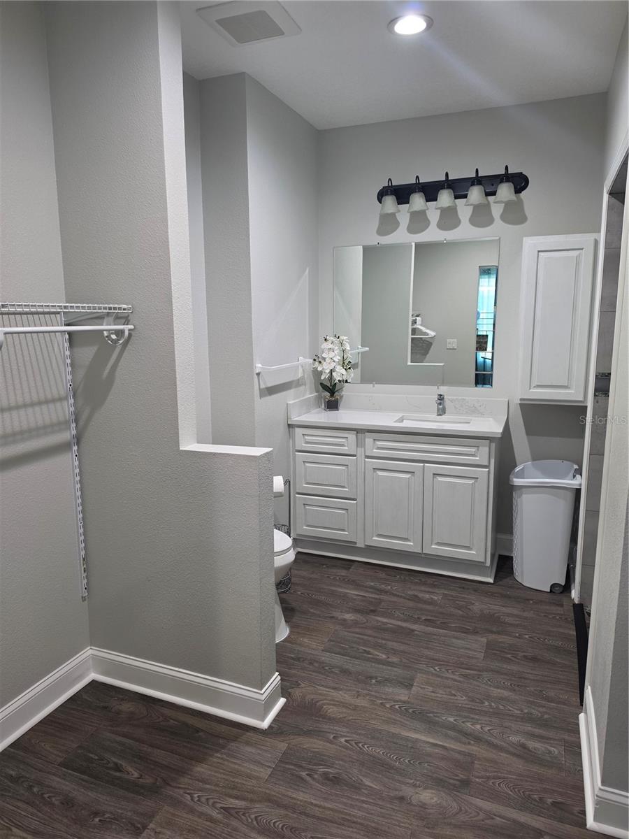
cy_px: 420
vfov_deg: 73.9
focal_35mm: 23
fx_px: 557
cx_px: 314
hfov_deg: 58.9
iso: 200
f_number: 1.4
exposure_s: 1/120
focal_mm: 6.5
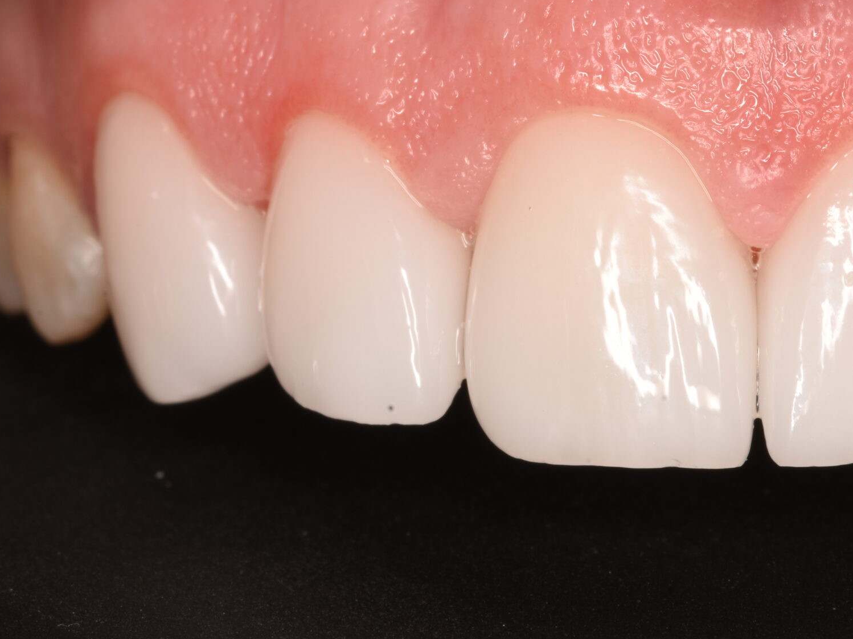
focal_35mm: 259
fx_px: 6377
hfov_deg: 7.6
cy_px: 345
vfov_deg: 5.7
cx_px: 711
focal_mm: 105
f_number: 32
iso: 100
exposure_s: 1/60
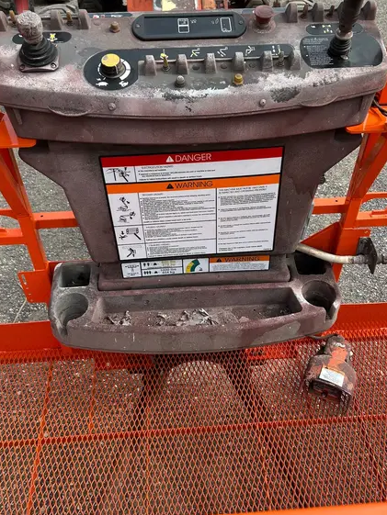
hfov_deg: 41.8
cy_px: 237
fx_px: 507
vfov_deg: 53.9
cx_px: 200
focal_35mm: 34
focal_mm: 5.7
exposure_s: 1/1779
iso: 50
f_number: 1.5
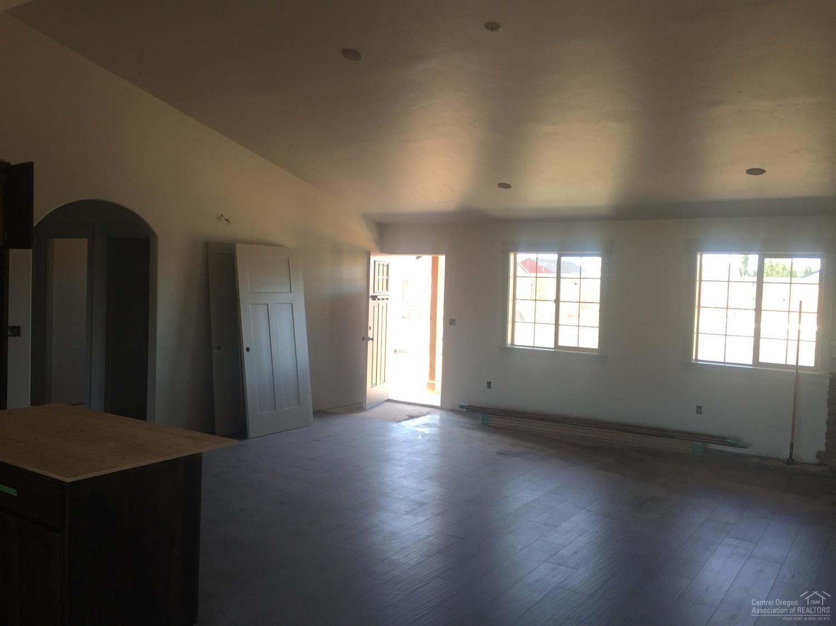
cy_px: 313
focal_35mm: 29
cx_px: 418
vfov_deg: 48.2
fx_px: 700
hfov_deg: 61.7
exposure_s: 1/60
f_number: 2.2
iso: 40
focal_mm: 4.15
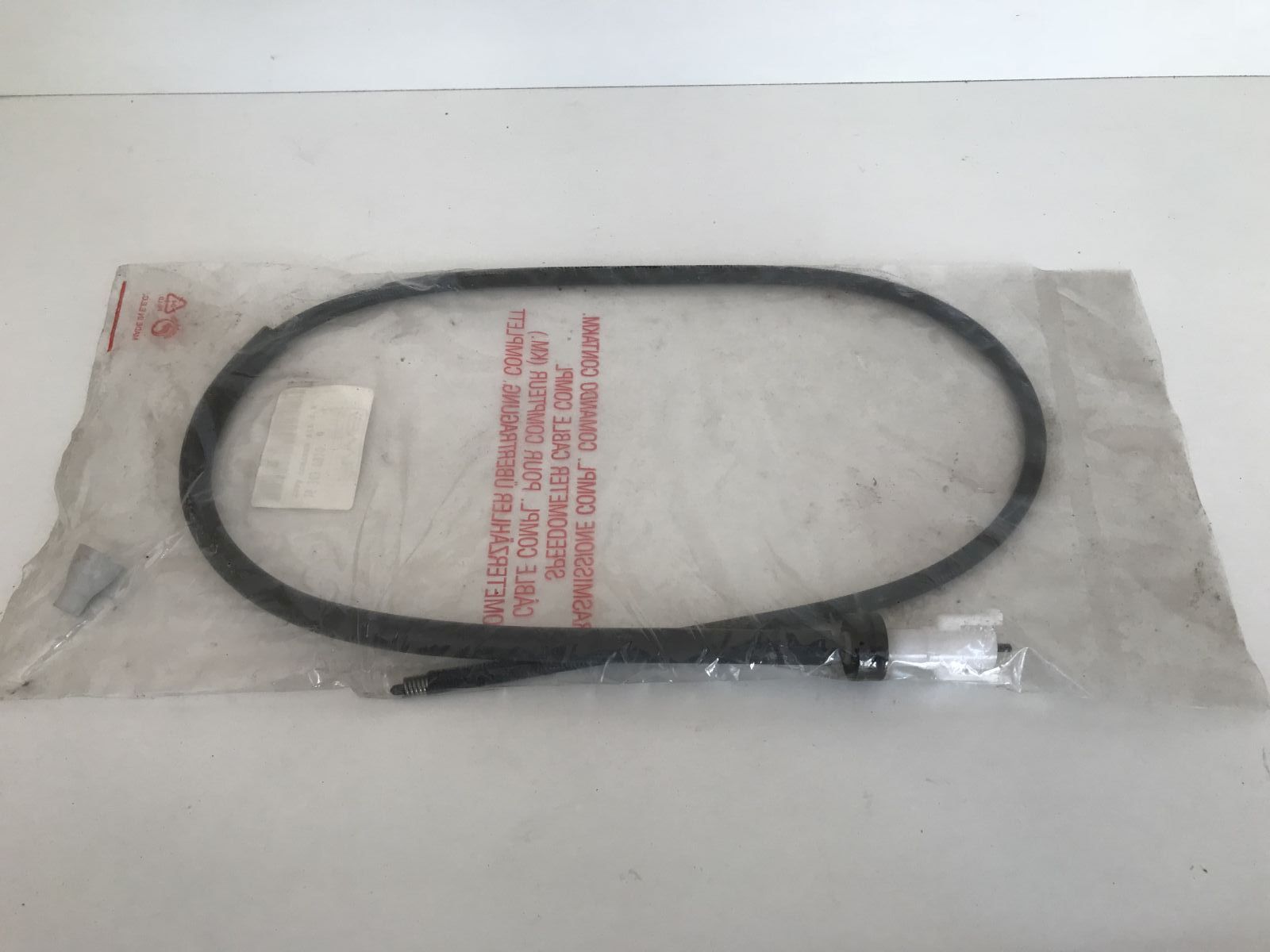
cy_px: 476
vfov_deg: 49.7
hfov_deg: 63.4
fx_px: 1027
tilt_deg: -56.8
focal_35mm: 28
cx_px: 635
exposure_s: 1/100
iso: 40
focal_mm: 3.99
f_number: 1.8
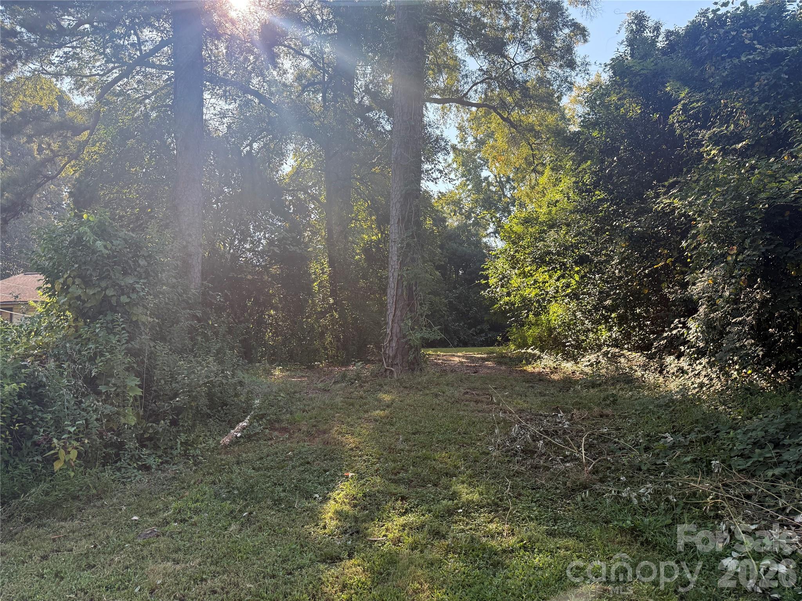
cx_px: 401
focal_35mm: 24
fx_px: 556
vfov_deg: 56.8
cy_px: 300
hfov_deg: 71.6
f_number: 1.78
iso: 100
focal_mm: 6.76
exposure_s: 1/796
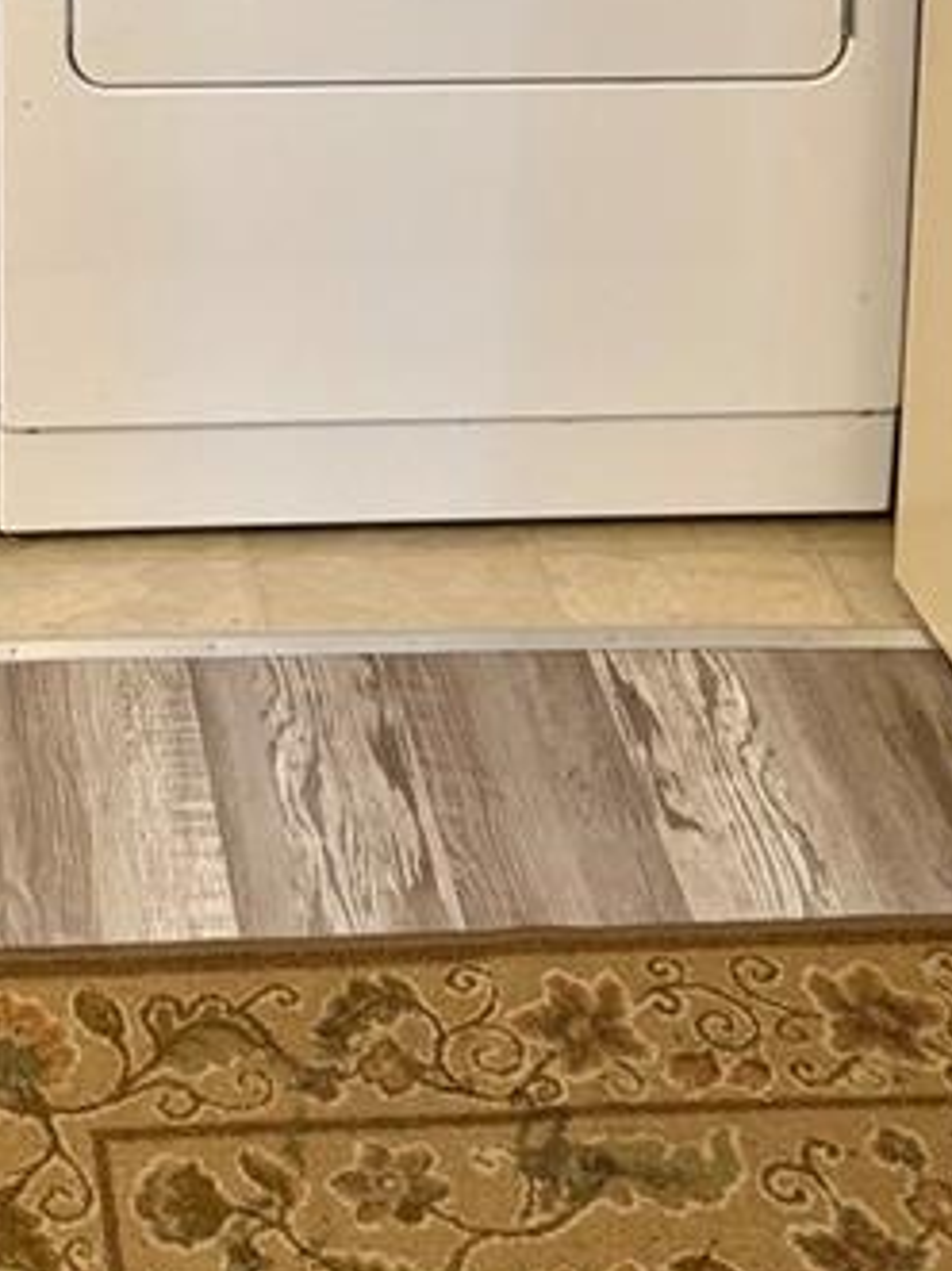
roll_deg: +1.4
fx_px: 3192
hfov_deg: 16.5
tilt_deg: -11.2
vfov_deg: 19.2
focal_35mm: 87
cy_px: -733
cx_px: -96
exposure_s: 1/60
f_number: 1.78
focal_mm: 6.76
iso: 200
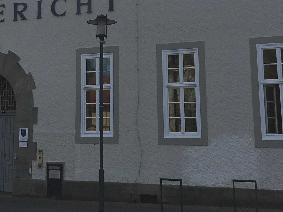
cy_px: -19
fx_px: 670
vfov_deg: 17.4
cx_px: 77
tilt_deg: +12.6
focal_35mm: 82
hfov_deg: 23.6
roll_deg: -1.3
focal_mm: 4.15
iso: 25
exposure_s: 1/1972
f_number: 2.2
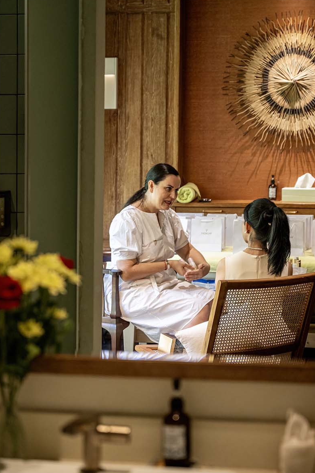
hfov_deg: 15.9
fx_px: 1129
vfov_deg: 23.6
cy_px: 259
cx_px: 170
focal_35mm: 86
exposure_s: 1/200
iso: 1000
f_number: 2.8
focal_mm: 70
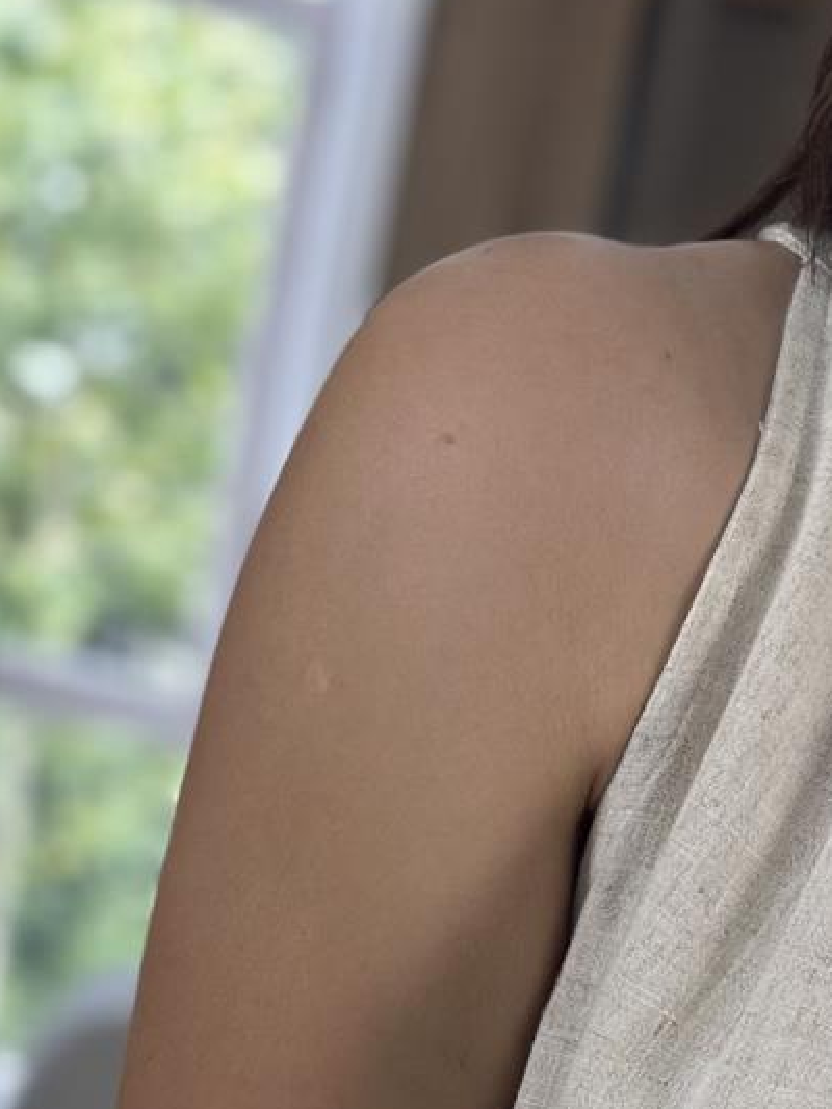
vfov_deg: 13.2
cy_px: 1473
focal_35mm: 144
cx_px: 776
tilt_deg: -33.9
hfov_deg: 10.2
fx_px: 4613
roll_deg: -9.7
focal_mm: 6.86
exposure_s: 1/406
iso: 80
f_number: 1.78
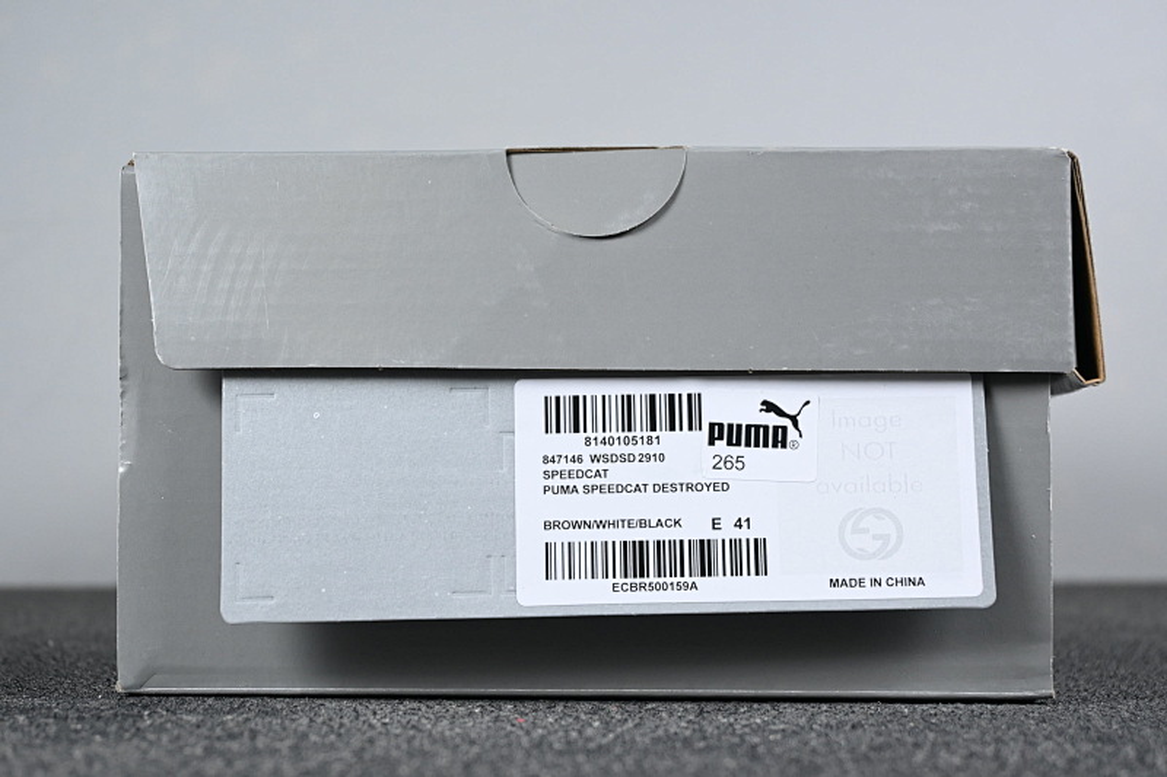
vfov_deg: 20.2
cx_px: 584
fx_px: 2188
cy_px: 388
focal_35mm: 68
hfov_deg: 29.9
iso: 720
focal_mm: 45
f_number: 6
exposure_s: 1/125
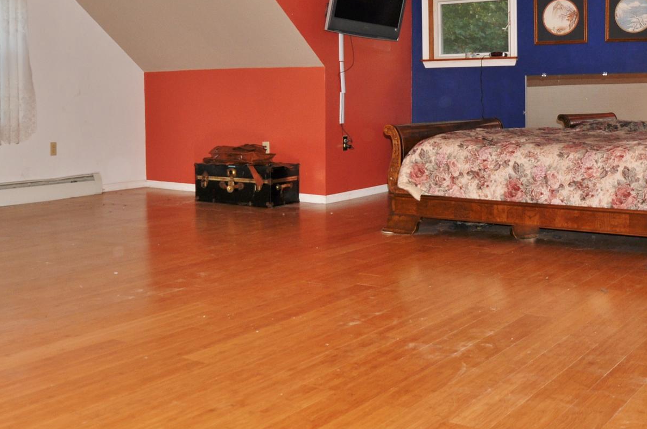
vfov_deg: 28.8
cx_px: 230
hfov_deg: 42.4
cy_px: 119
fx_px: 826
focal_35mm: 46
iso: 200
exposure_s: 1/60
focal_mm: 18
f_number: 5.6
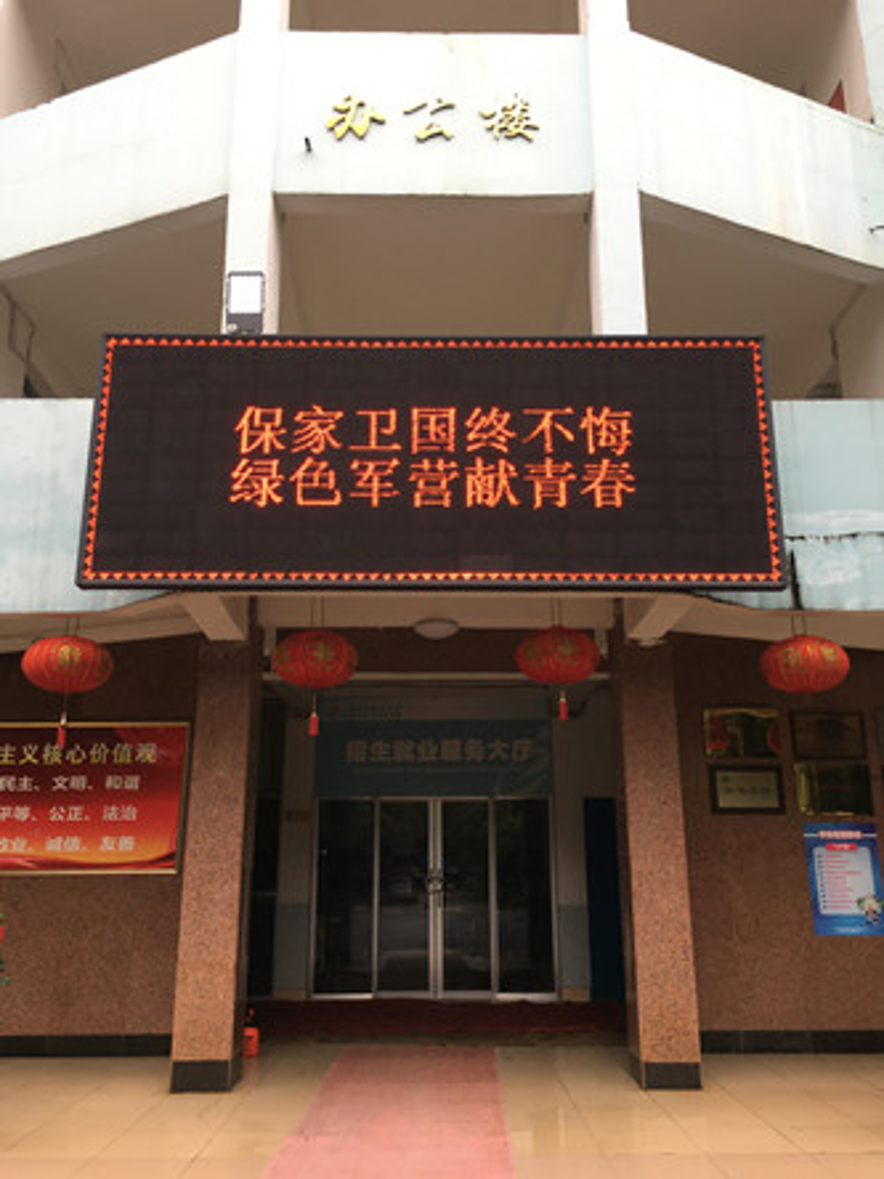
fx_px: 987
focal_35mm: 29
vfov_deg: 61.7
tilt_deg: +16.3
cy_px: 590
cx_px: 442
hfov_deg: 48.2
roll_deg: -0.4
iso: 40
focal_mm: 4.15
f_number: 2.2
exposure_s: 1/100
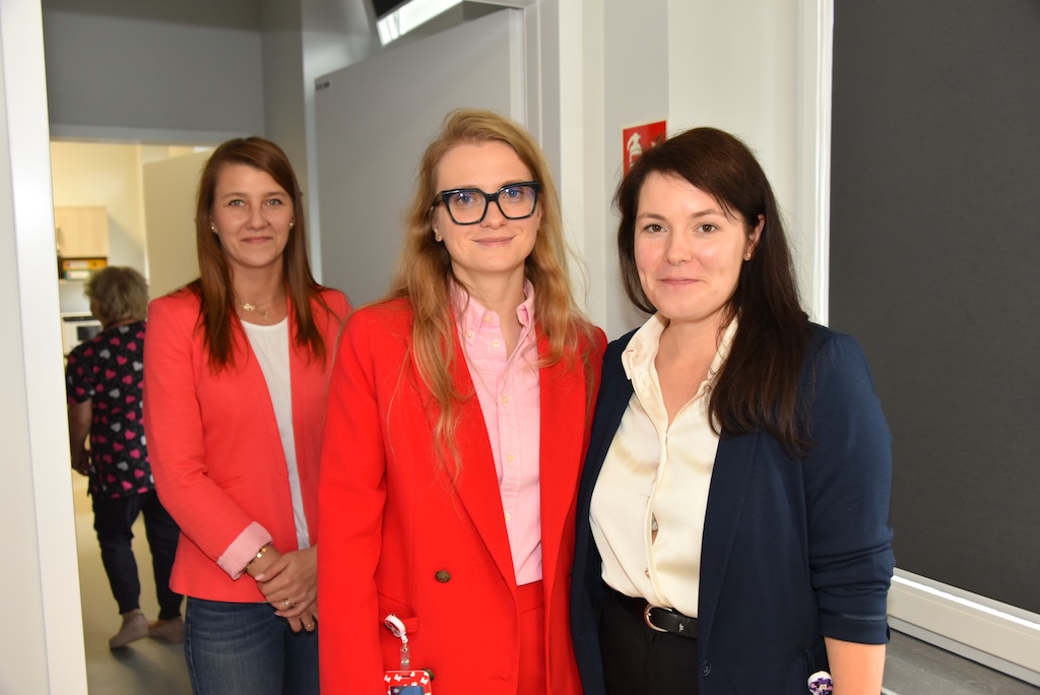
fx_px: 925
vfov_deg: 41.2
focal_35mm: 32
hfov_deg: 58.7
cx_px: 520
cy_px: 348
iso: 800
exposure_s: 1/80
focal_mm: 32
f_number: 4.5
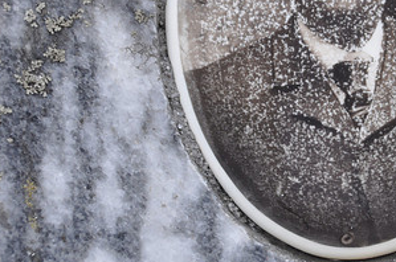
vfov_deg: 4.6
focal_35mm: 297
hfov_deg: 6.9
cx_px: 343
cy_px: 18
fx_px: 3260
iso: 200
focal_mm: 102
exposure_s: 1/200
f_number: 7.1
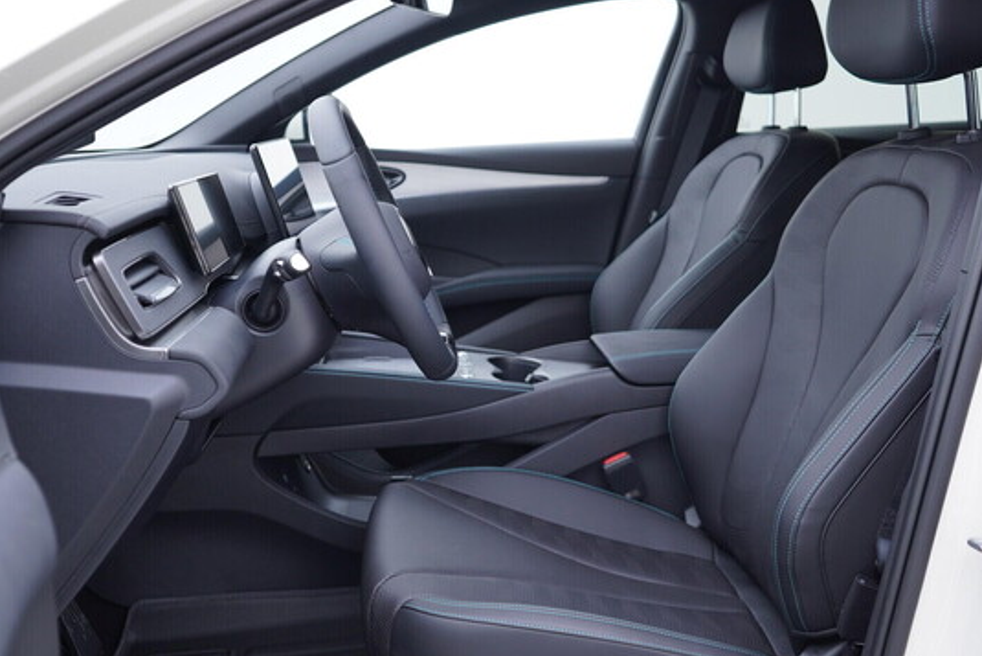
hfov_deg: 51.9
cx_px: 501
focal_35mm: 37
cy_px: 334
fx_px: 1009
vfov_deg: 36.0
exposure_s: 1/40
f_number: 2.8
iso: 160
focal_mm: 24
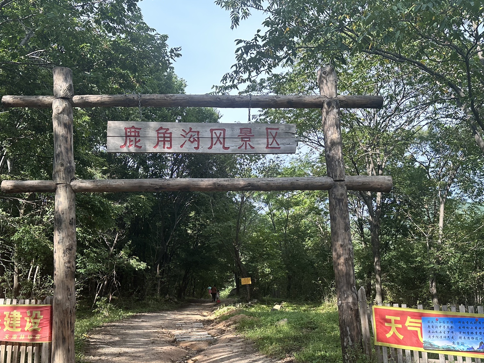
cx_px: 236
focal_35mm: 32
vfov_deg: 43.8
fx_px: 447
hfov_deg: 56.8
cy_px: 229
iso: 80
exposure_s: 1/836
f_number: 1.78
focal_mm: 6.86
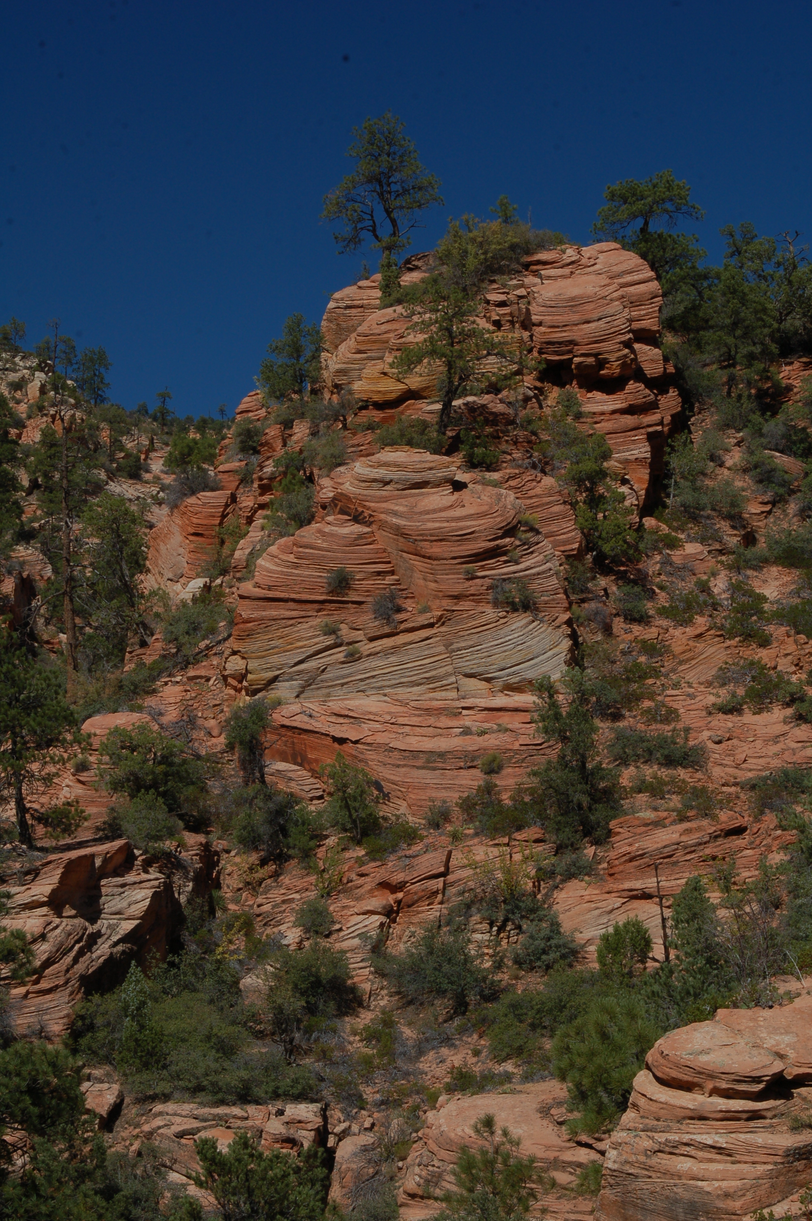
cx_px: 406
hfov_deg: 11.4
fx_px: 4067
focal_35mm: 120
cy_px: 610
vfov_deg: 17.1
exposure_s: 1/80
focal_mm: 80
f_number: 16
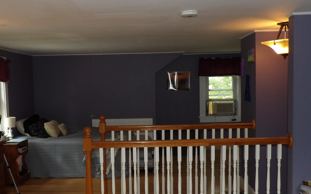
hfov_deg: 51.4
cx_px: 134
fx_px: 322
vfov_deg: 33.5
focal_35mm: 38
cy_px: 108
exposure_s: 1/33
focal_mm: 4.3
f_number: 3.2
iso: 200
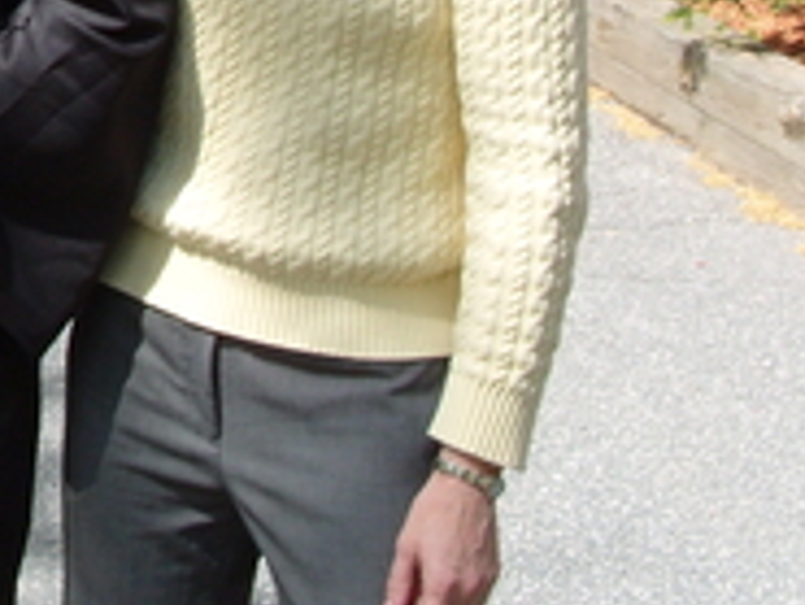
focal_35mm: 121
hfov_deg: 14.8
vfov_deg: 11.7
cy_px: -339
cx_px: -500
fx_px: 2816
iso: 80
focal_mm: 7.8
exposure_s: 1/250
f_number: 5.3
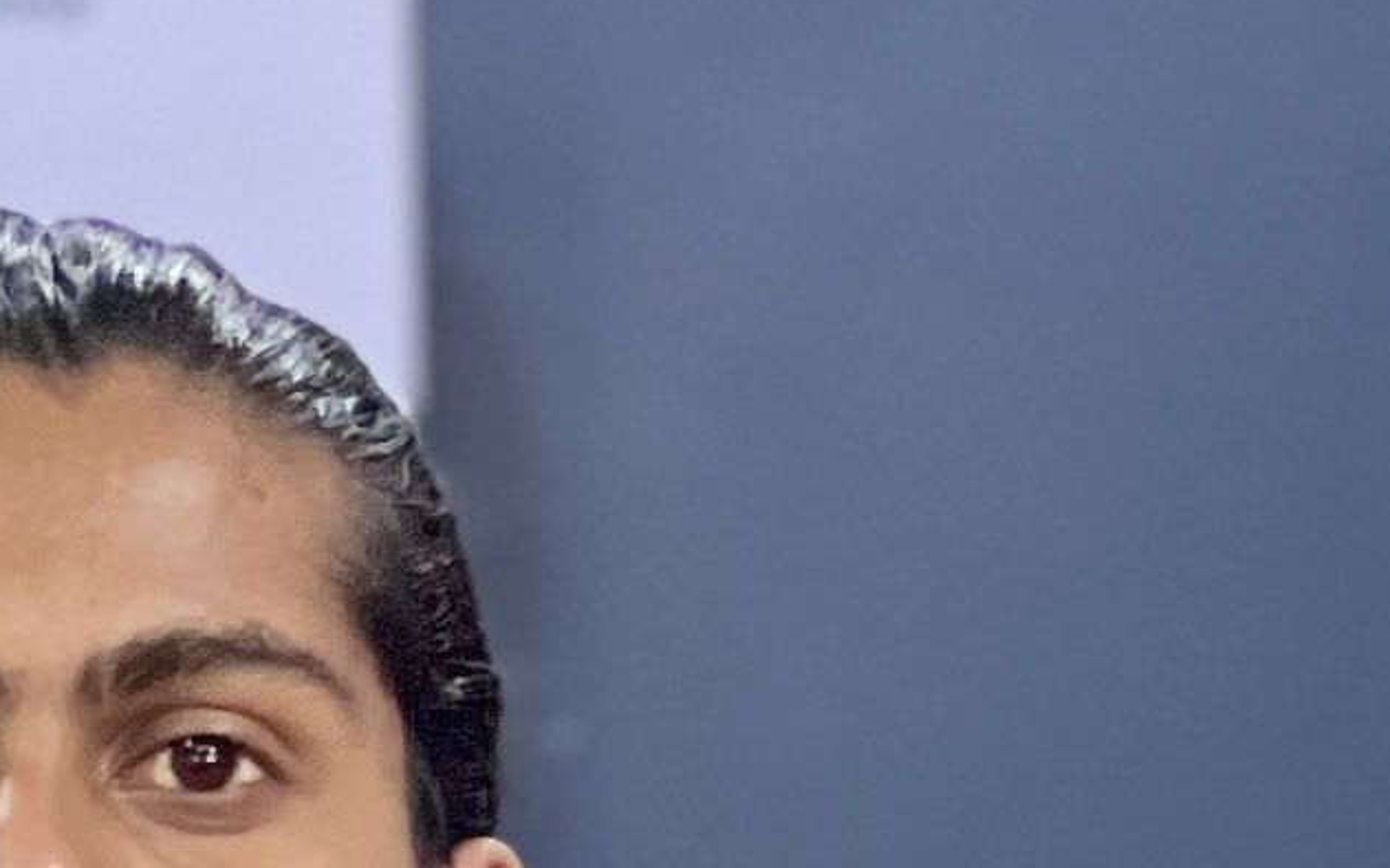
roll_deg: +1.8
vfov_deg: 3.4
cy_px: 1679
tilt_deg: +1.8
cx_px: -537
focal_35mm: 383
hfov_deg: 5.4
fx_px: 14505
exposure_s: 1/50
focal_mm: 9
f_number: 2.8
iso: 160
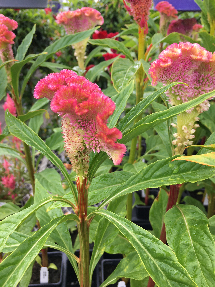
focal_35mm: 29
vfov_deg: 61.7
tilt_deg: -25.3
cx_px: 108
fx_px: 240
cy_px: 144
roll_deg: -0.8
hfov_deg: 48.2
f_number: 2.2
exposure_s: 1/304
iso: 25
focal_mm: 4.15
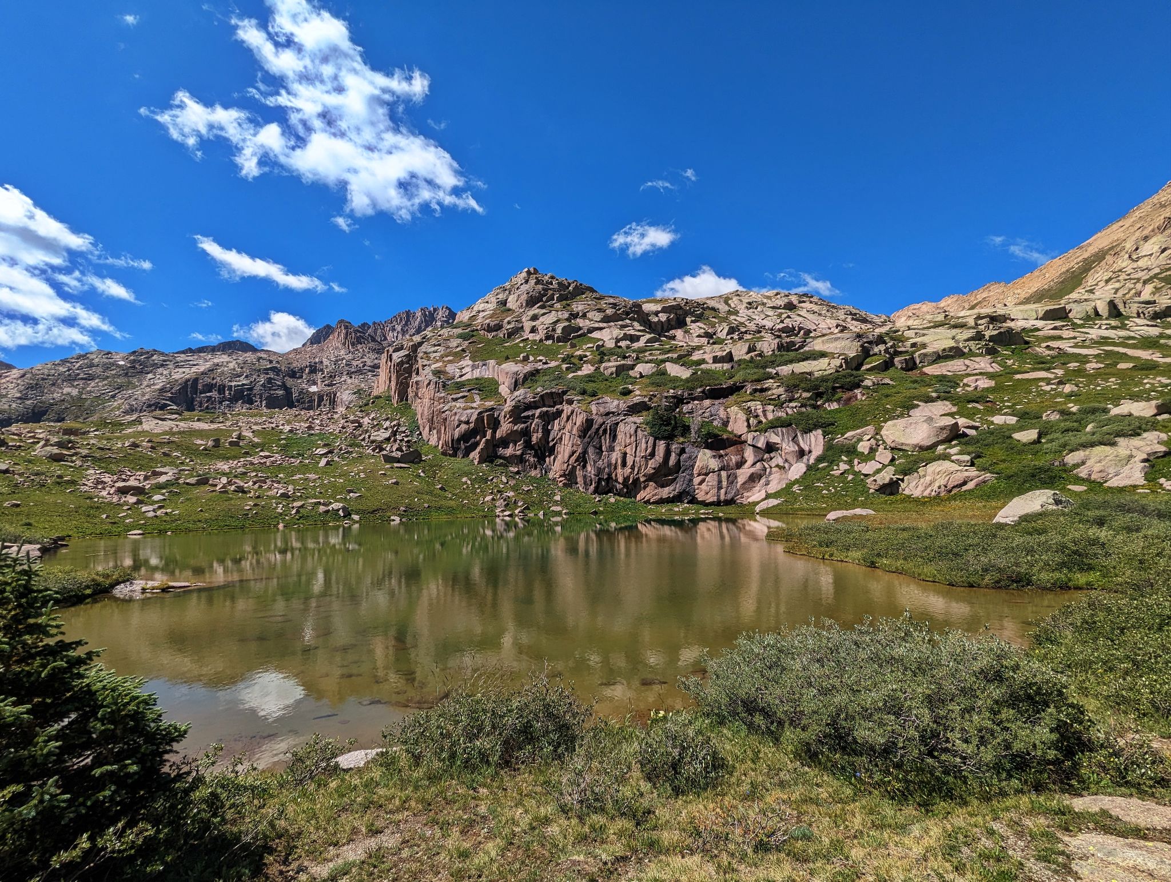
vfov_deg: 78.2
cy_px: 441
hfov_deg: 94.4
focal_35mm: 16
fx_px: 542
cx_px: 586
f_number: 2.2
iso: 50
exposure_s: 1/2445
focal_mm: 2.35
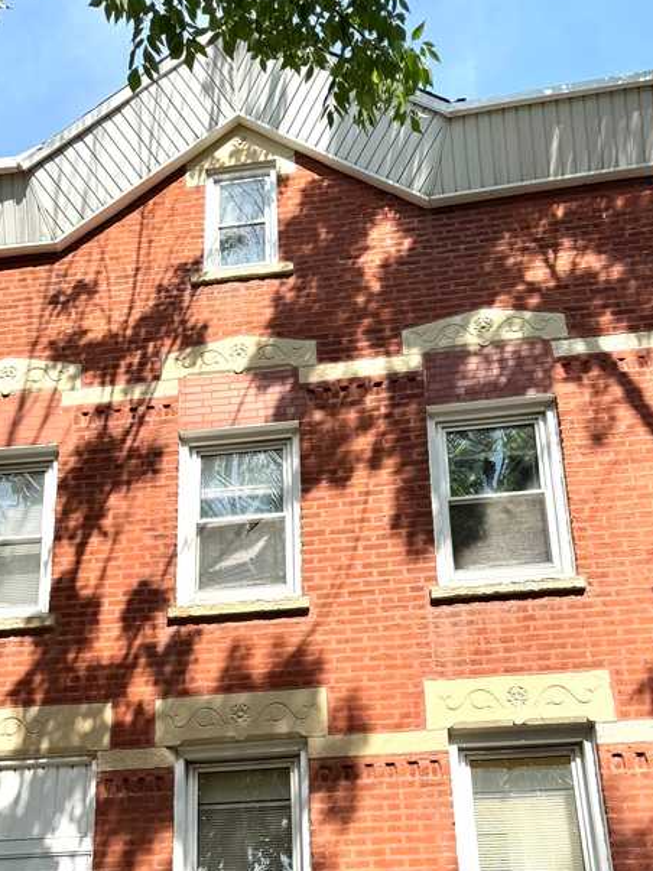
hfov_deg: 33.5
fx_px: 1082
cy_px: 711
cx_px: 254
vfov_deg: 41.7
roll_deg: -0.5
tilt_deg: +20.9
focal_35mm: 43
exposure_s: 1/2703
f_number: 1.78
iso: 80
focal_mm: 6.76
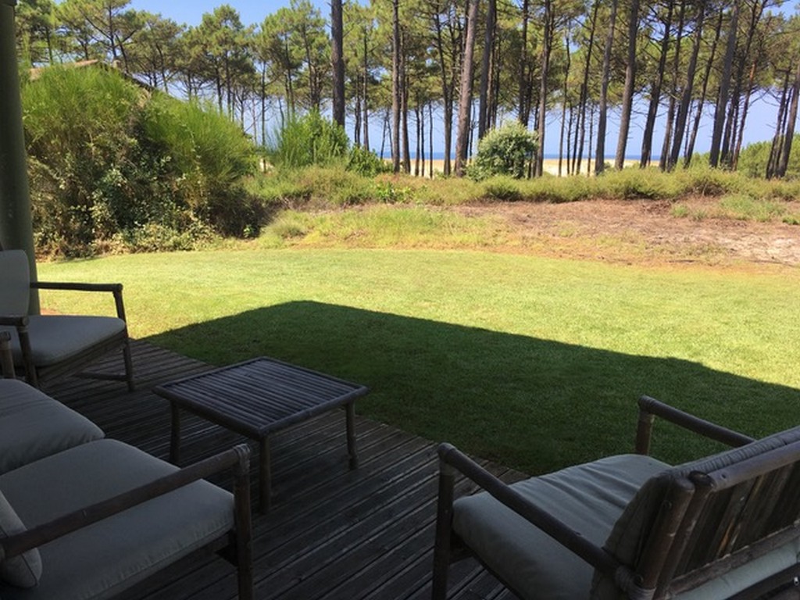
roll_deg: -1.6
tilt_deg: -13.1
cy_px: 300
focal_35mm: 29
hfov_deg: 61.7
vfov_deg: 48.2
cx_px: 400
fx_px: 670
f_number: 2.2
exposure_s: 1/625
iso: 25
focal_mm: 4.15
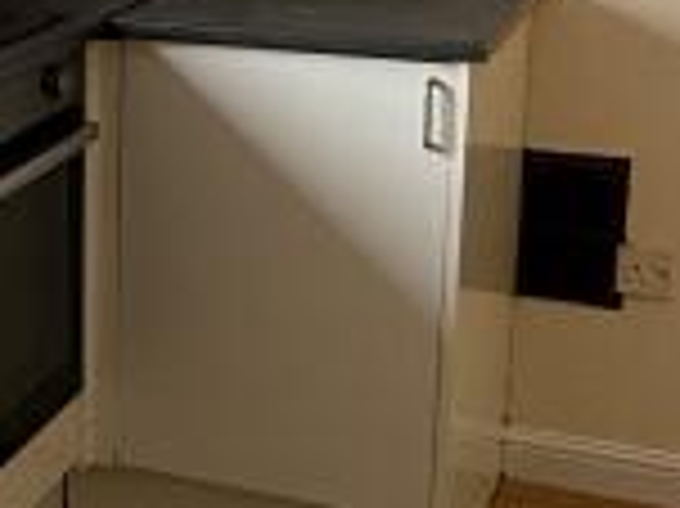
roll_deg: +1.5
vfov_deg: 15.3
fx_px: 1865
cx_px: -225
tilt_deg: -10.7
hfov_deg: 19.0
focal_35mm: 95
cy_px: 40
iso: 125
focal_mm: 2.22
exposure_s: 1/100
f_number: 2.2
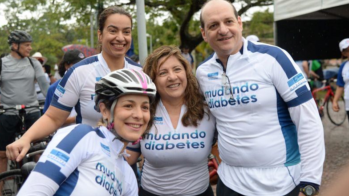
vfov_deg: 25.4
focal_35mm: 47
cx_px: 172
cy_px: 95
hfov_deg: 43.7
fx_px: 435
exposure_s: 1/500
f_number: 4
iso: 2800
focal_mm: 44
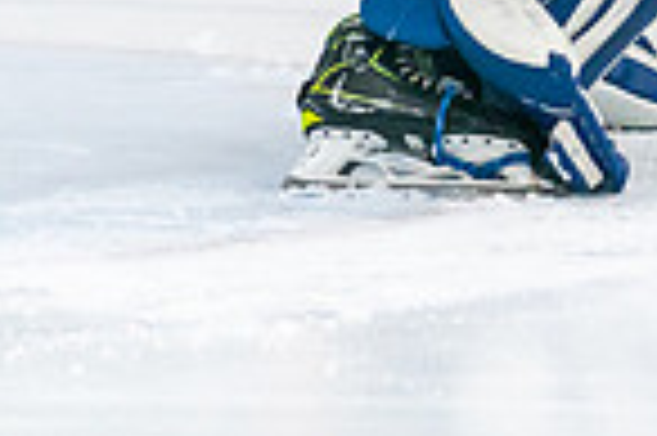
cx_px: 639
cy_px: -548
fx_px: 11557
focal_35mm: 634
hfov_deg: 3.3
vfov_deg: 2.2
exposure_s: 1/1250
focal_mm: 129
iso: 3200
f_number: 2.8
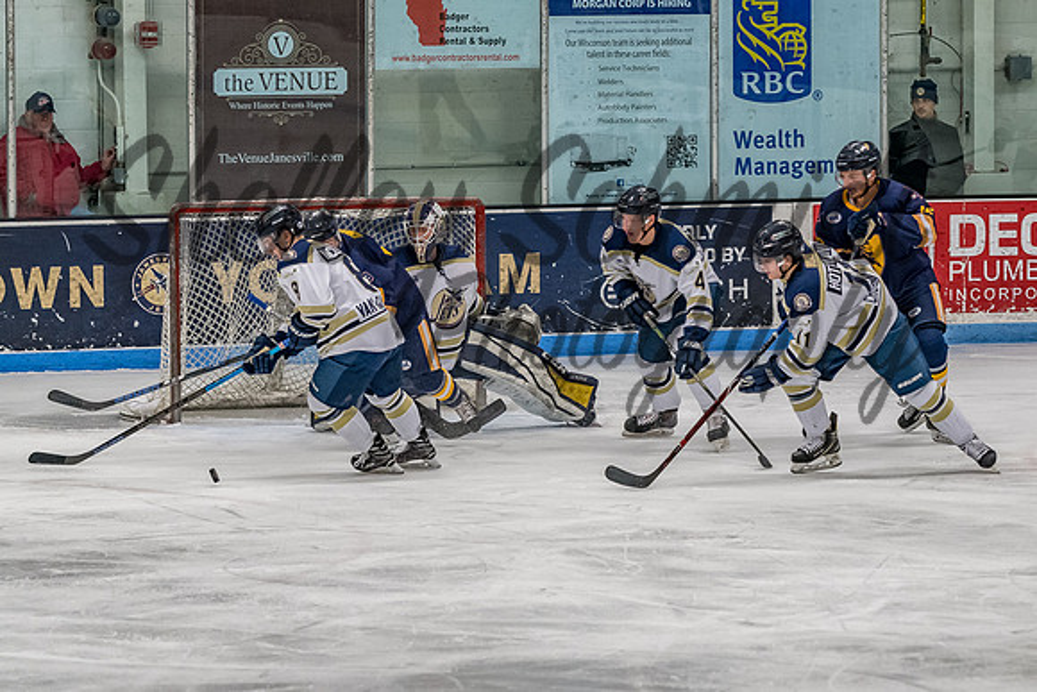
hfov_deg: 8.7
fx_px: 6819
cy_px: 328
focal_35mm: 237
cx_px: 533
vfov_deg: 5.8
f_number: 3.2
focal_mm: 130
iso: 1600
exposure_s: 1/800
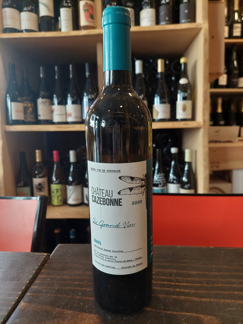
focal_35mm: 25
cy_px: 162
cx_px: 122
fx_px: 234
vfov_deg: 69.4
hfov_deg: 54.9
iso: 125
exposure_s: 1/50
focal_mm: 5.23
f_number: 1.8
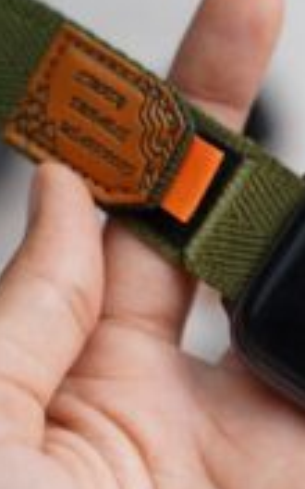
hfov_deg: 7.5
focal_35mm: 174
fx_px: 2314
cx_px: 316
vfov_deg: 12.0
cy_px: 293
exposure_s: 1/80
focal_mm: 75
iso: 500
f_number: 4
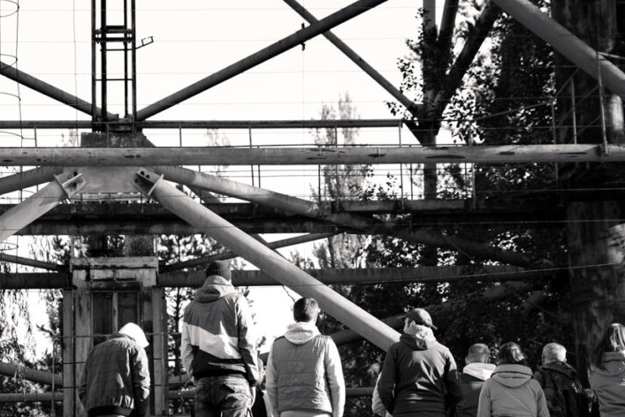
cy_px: 288
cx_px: 181
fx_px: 1459
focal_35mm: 84
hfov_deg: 24.0
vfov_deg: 16.2
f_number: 2.8
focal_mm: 58
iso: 100
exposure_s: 1/320
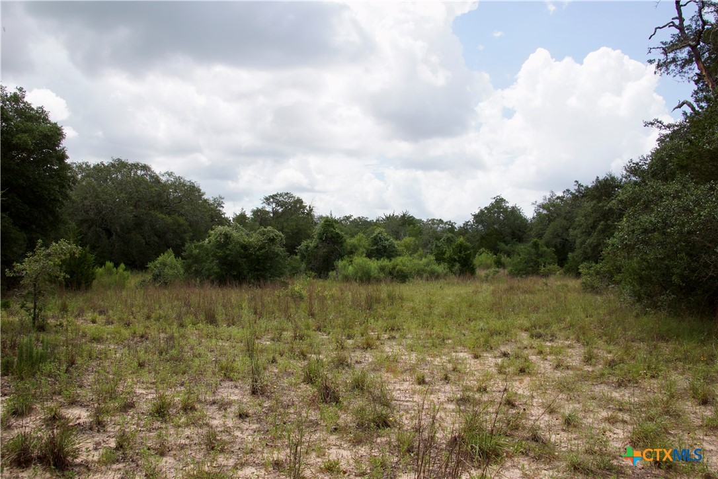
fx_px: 538
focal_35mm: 27
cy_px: 240
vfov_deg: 47.9
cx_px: 359
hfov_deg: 67.4
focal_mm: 18
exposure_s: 1/100
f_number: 13
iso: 100
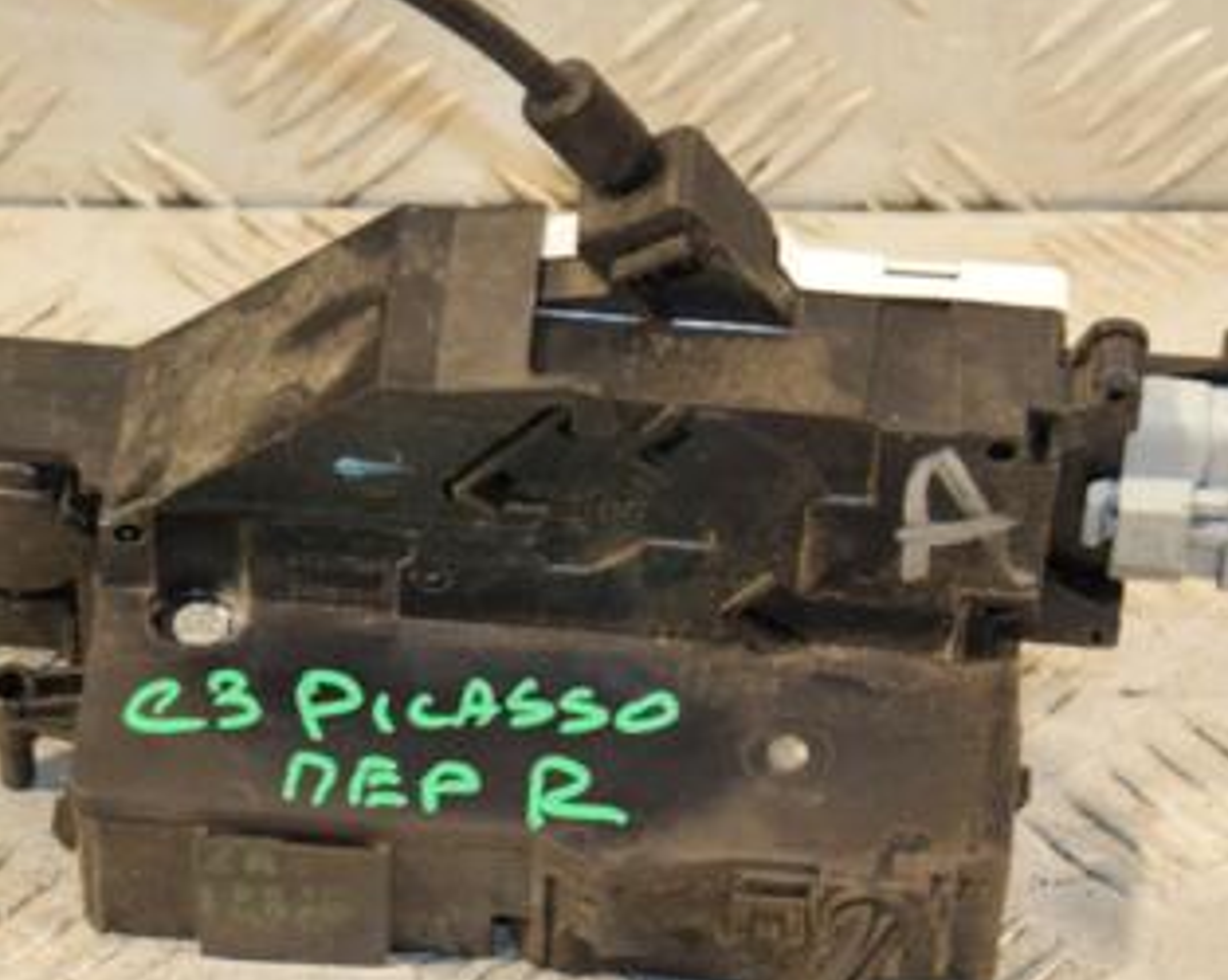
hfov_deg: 10.2
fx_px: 6865
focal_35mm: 189
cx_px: 663
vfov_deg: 8.2
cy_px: 619
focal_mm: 70
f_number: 5.3
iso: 800
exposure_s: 1/125
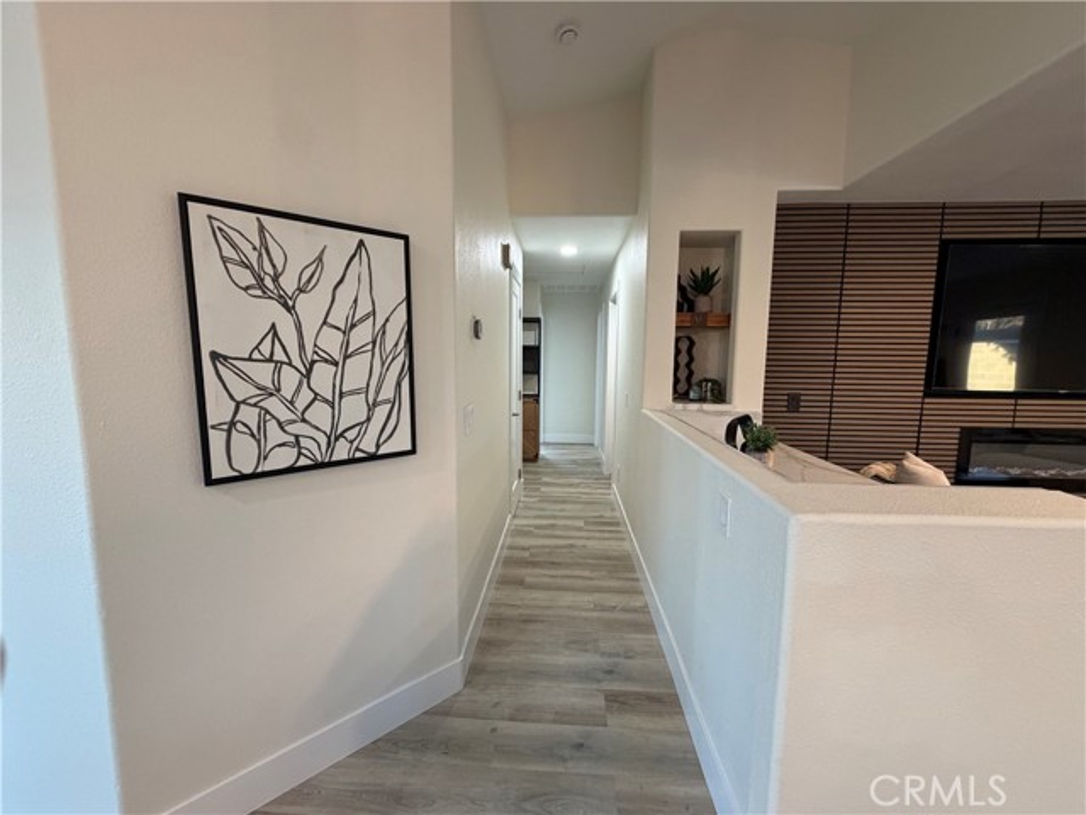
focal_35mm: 14
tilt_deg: -7.0
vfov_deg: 85.7
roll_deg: -0.9
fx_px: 439
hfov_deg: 102.1
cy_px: 408
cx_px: 543
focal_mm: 2.22
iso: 250
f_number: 2.2
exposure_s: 1/60
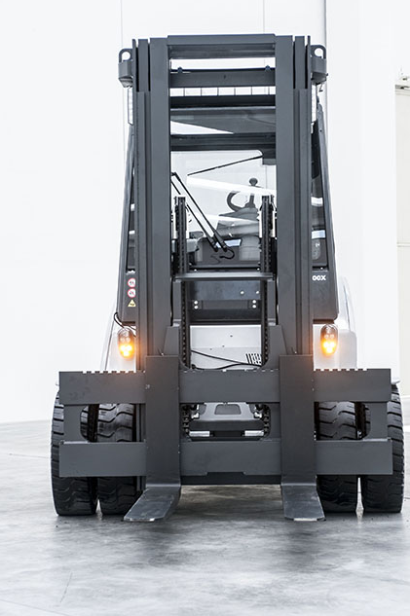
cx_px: 219
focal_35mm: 91
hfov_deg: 15.0
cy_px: 299
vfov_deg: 22.4
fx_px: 1557
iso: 400
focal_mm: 72
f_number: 8
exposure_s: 1/80
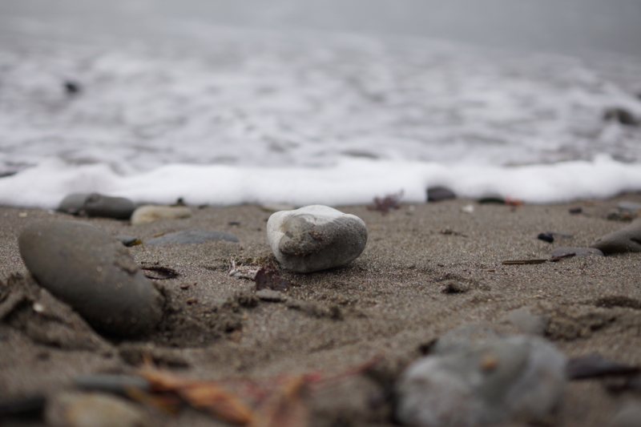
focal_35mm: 52
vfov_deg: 25.7
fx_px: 935
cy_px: 214
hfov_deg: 37.9
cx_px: 320
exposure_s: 1/500
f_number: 2.2
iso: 100
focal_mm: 35
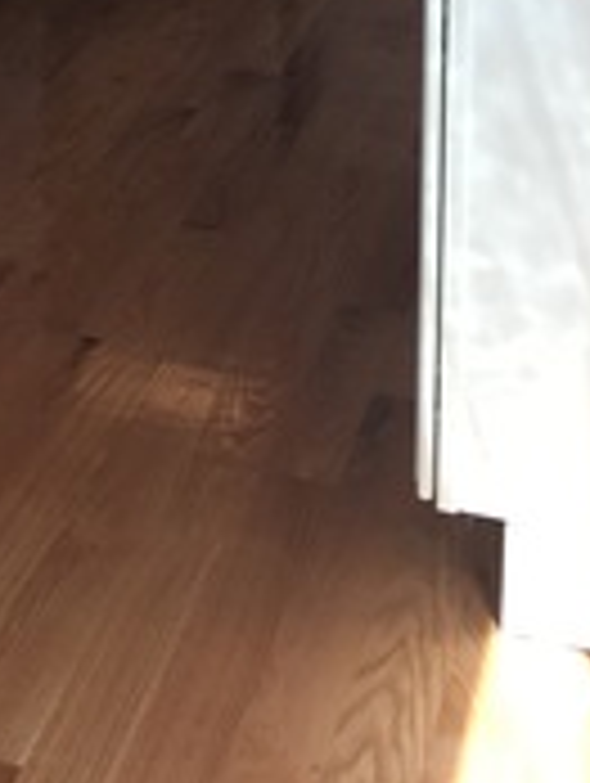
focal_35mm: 100
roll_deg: +0.4
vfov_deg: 17.7
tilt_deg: -8.3
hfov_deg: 14.5
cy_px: -374
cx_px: -68
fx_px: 2267
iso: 25
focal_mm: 4.15
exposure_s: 1/60
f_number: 2.2
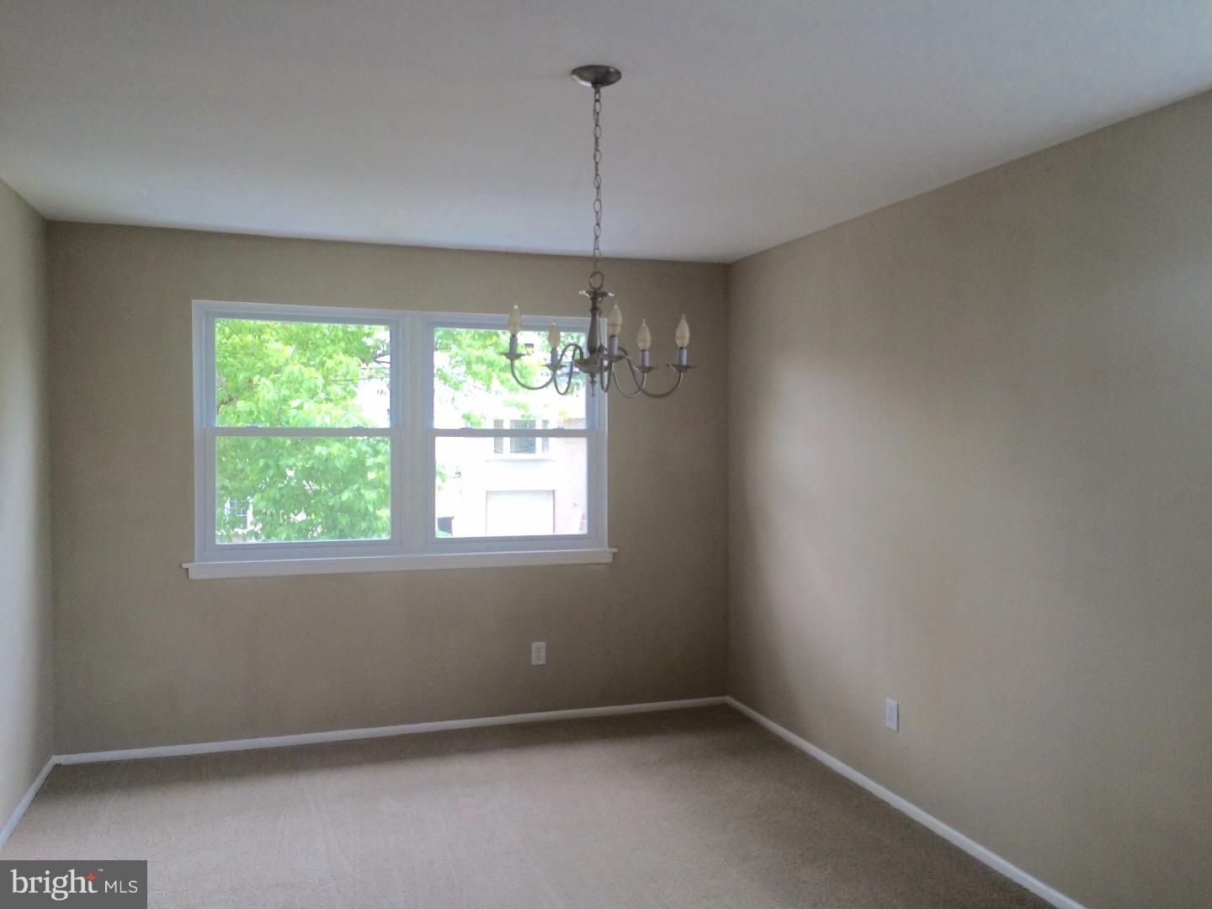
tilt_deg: -2.2
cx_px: 606
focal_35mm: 29
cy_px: 454
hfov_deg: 61.7
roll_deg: -1.1
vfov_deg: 48.2
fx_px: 1015
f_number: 2.2
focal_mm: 4.15
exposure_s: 1/60
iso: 32
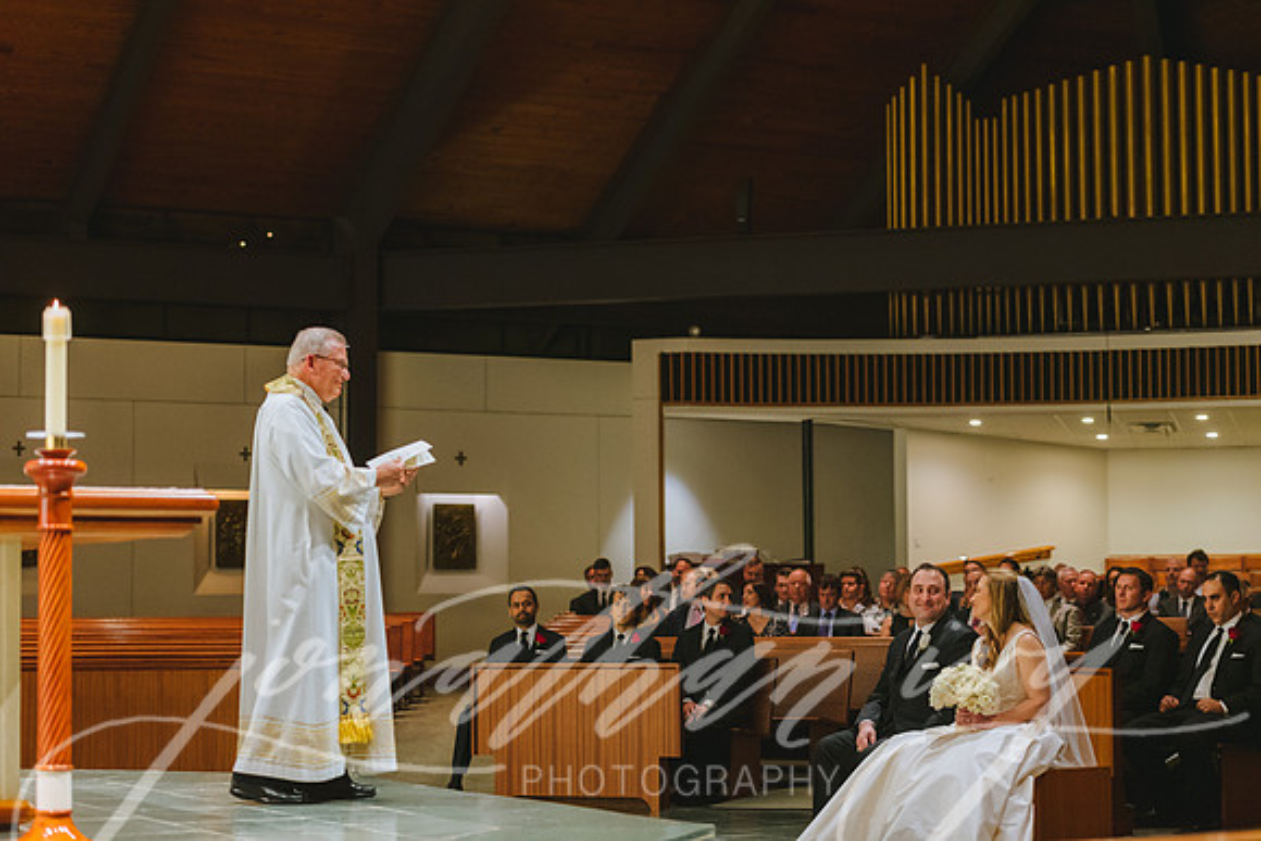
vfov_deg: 18.2
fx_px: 2628
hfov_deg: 27.0
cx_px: 630
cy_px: 420
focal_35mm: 75
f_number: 2.8
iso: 3200
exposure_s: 1/200
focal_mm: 75
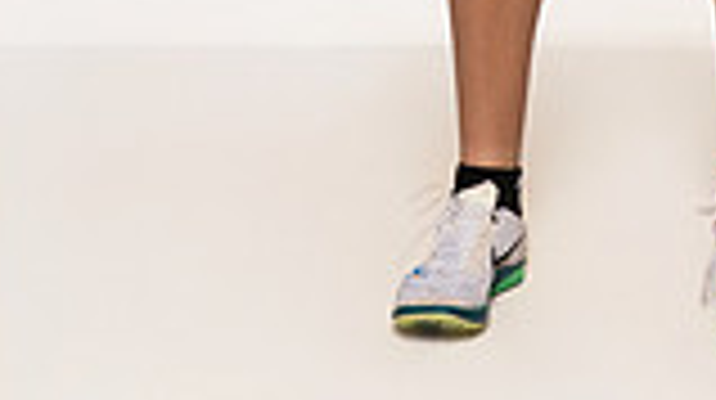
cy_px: -566
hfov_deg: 11.6
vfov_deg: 6.3
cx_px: 666
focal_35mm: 184
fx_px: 3489
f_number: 7.1
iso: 800
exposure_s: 1/320
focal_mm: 62
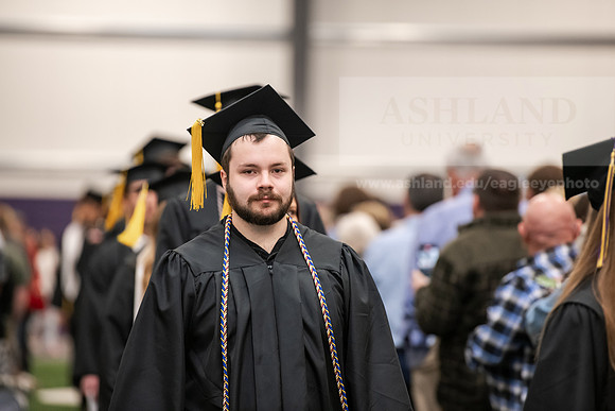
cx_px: 308
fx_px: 3417
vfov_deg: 6.9
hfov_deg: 10.3
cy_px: 206
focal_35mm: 200
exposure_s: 1/200
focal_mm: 200
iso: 2500
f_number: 3.2
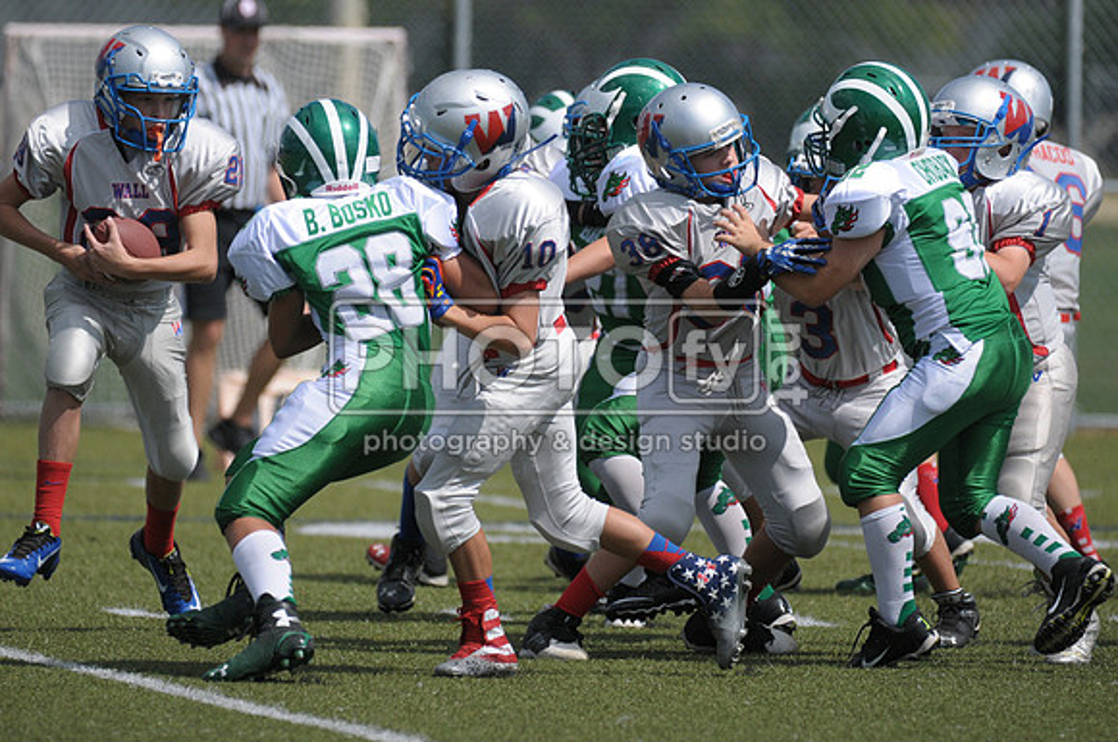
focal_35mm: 420
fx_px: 13025
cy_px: 371
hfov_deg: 4.9
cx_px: 559
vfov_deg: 3.3
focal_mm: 280
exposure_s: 1/6400
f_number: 4
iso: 500
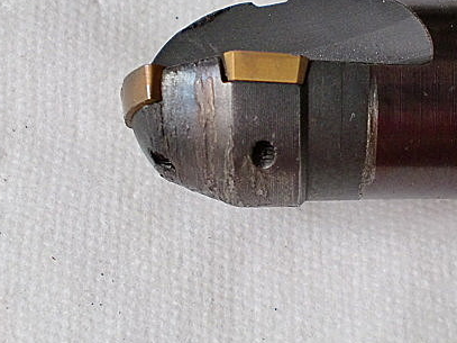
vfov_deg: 26.5
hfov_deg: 34.1
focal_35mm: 55
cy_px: 139
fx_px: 726
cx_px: 349
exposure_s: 1/60
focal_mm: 6.3
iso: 250
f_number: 3.1
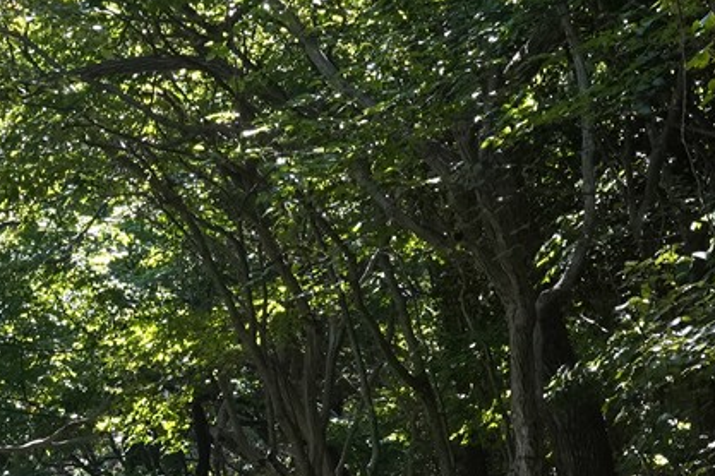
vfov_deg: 8.1
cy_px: 62
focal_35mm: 168
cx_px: 142
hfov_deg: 12.2
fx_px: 3336
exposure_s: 1/100
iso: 1600
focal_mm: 35
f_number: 11
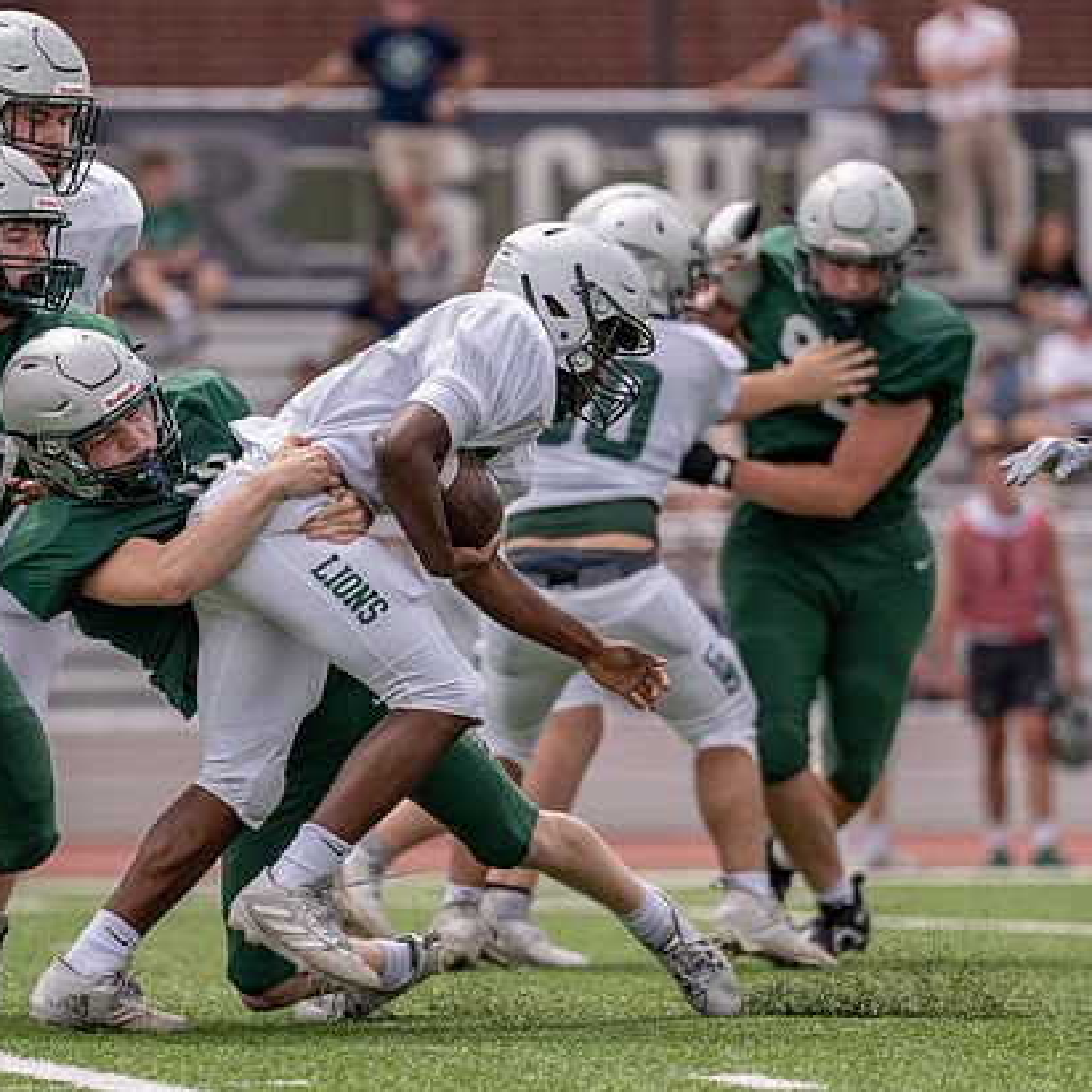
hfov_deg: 4.8
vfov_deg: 4.8
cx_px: 480
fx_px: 13098
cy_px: 600
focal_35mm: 367
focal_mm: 200
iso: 250
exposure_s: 1/3200
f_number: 2.8
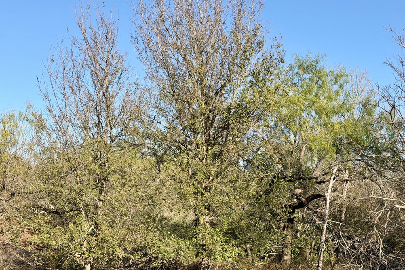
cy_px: 150
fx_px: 574
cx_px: 205
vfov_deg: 26.5
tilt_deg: +5.6
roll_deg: -1.8
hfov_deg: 38.9
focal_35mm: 51
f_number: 1.78
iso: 64
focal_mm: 6.76
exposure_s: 1/3378
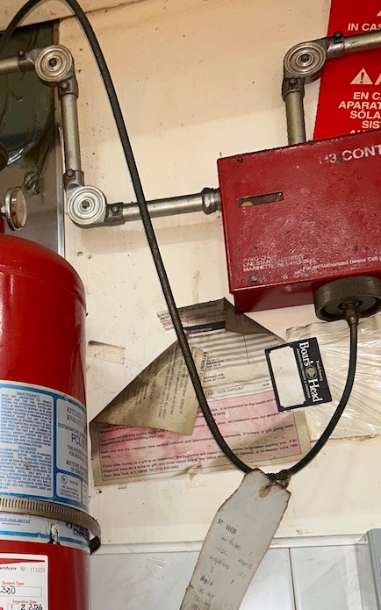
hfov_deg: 25.5
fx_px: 798
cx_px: 0
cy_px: 426
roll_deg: -0.3
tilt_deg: +16.1
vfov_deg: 41.1
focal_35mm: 48
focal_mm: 5.7
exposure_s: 1/39
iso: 32
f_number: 1.5
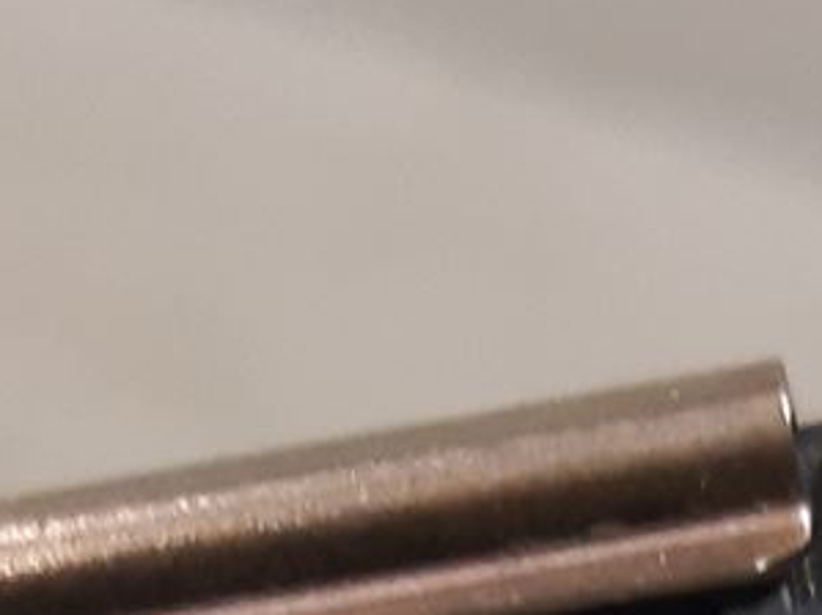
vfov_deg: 7.7
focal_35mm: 178
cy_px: 1524
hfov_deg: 11.0
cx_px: 811
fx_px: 4225
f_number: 1.7
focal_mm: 3.93
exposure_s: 1/50
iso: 200
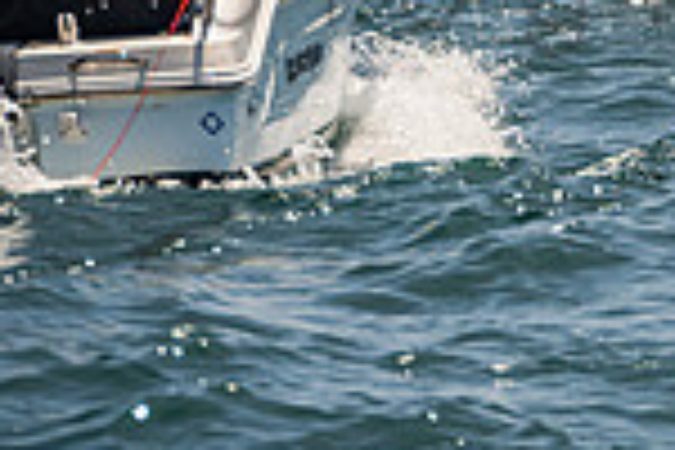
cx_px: 958
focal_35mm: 861
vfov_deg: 1.6
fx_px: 16142
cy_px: -349
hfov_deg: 2.4
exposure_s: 1/1600
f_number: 8
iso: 250
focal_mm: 220
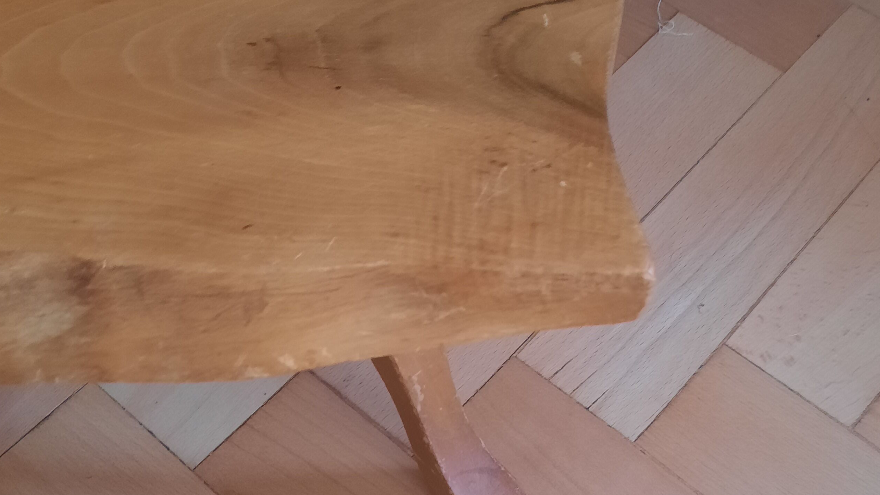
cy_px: 411
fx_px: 1003
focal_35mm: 43
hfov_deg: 47.3
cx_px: 495
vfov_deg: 27.1
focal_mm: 4.6
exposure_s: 1/33
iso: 400
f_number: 2
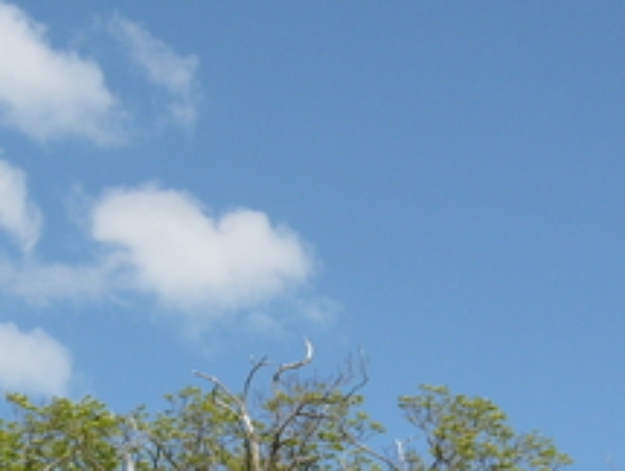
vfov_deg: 14.1
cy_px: 422
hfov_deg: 18.8
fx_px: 1881
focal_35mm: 104
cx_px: 387
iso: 80
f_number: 6.8
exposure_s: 1/350
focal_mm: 7.8
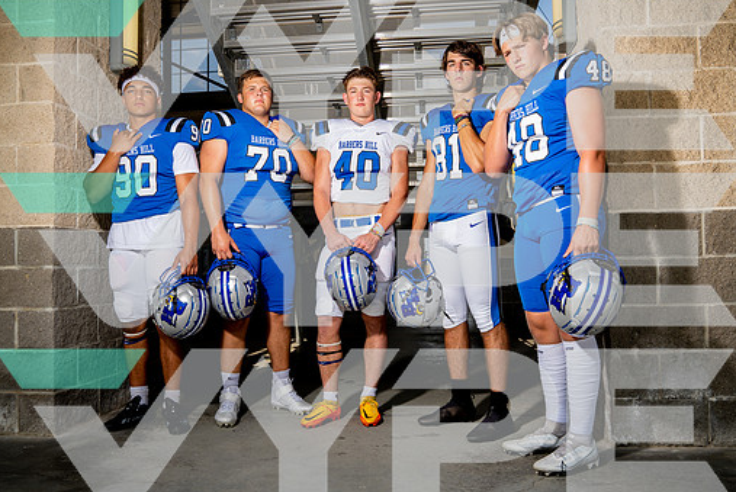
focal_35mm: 32
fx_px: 655
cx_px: 369
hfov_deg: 58.7
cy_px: 250
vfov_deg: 41.2
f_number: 7.1
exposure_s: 1/250
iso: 100
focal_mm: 28
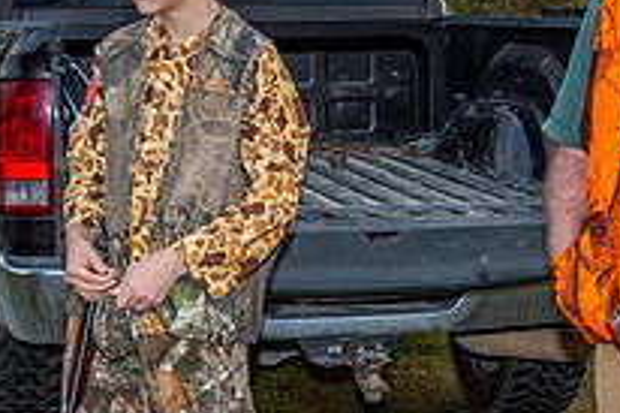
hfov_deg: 19.1
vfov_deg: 12.8
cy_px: 226
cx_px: 331
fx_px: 1841
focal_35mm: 107
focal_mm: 38
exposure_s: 1/125
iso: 250
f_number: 7.1
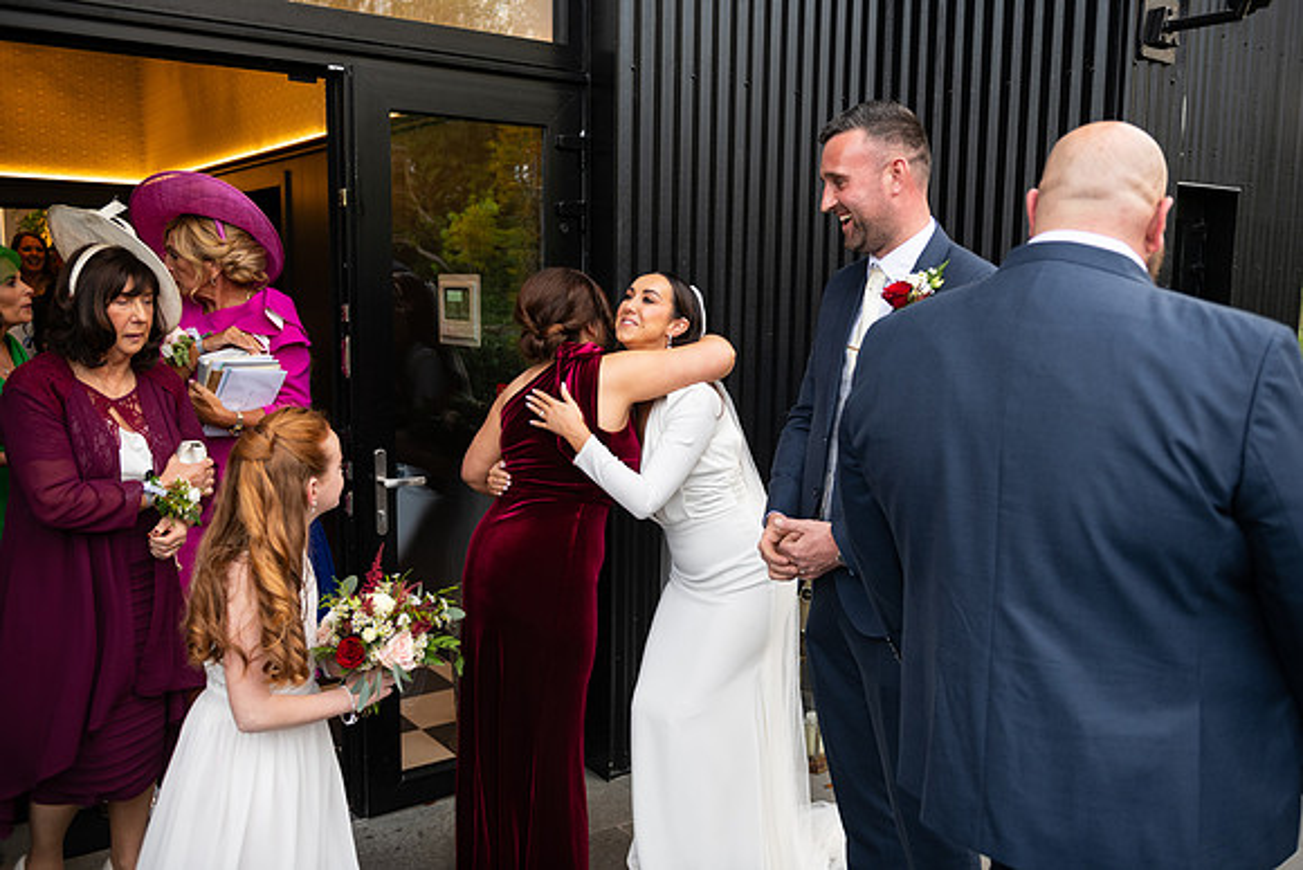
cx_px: 652
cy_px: 435
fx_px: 1158
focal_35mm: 32
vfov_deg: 41.1
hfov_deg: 58.7
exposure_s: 1/160
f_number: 3.5
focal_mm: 32
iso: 320
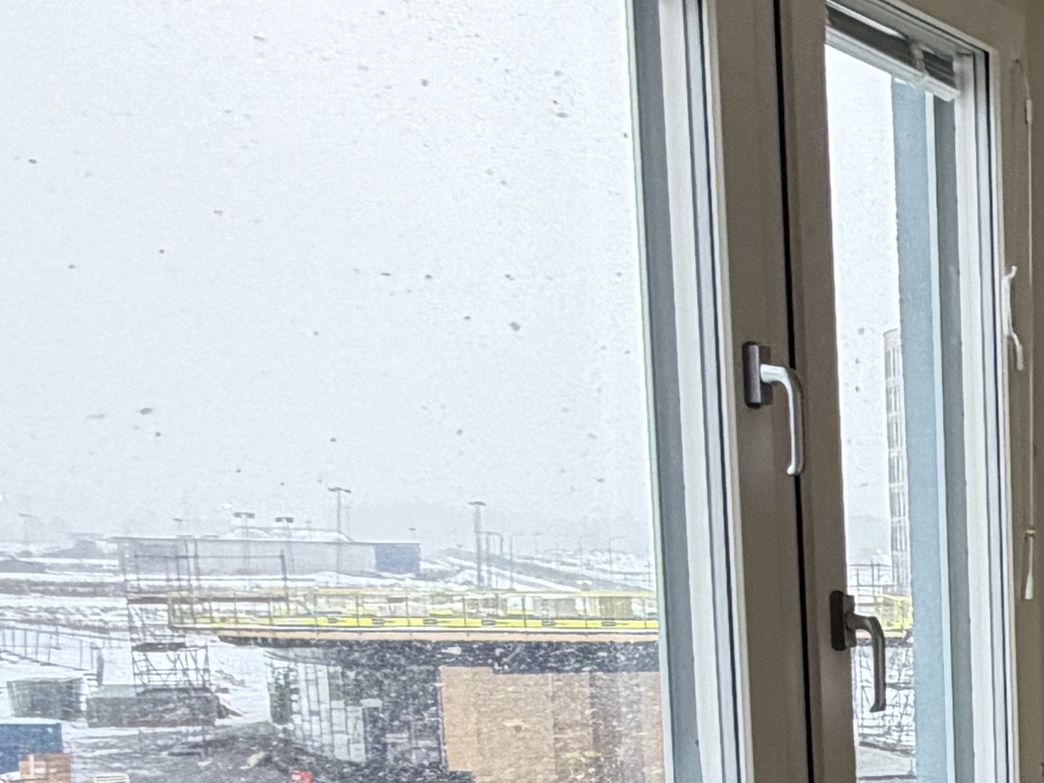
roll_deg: -1.2
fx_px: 1961
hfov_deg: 21.9
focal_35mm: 65
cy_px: 849
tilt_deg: -8.6
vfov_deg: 21.5
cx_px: 1754
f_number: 2.2
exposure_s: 1/121
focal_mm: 2.22
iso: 160
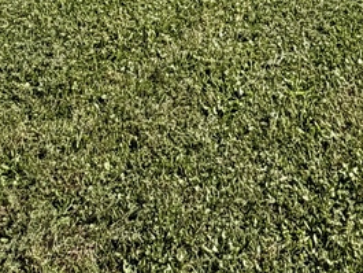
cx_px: 307
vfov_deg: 13.8
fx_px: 797
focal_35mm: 76
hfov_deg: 25.1
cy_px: -379
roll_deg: +0.1
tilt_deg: -0.9
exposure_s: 1/864
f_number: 2.2
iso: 20
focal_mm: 2.22
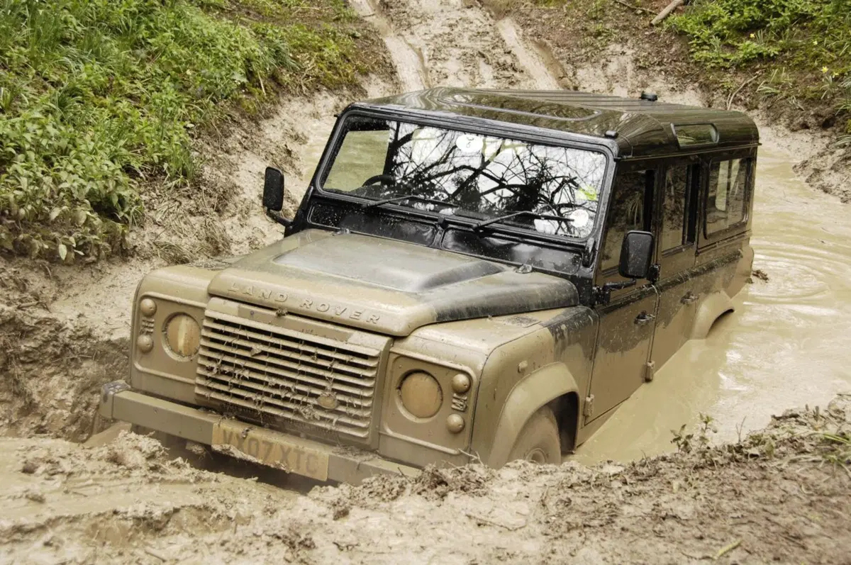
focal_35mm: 54
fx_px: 1275
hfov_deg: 36.9
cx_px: 426
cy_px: 282
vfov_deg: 25.0
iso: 400
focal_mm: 36
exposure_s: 1/160
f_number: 5.6
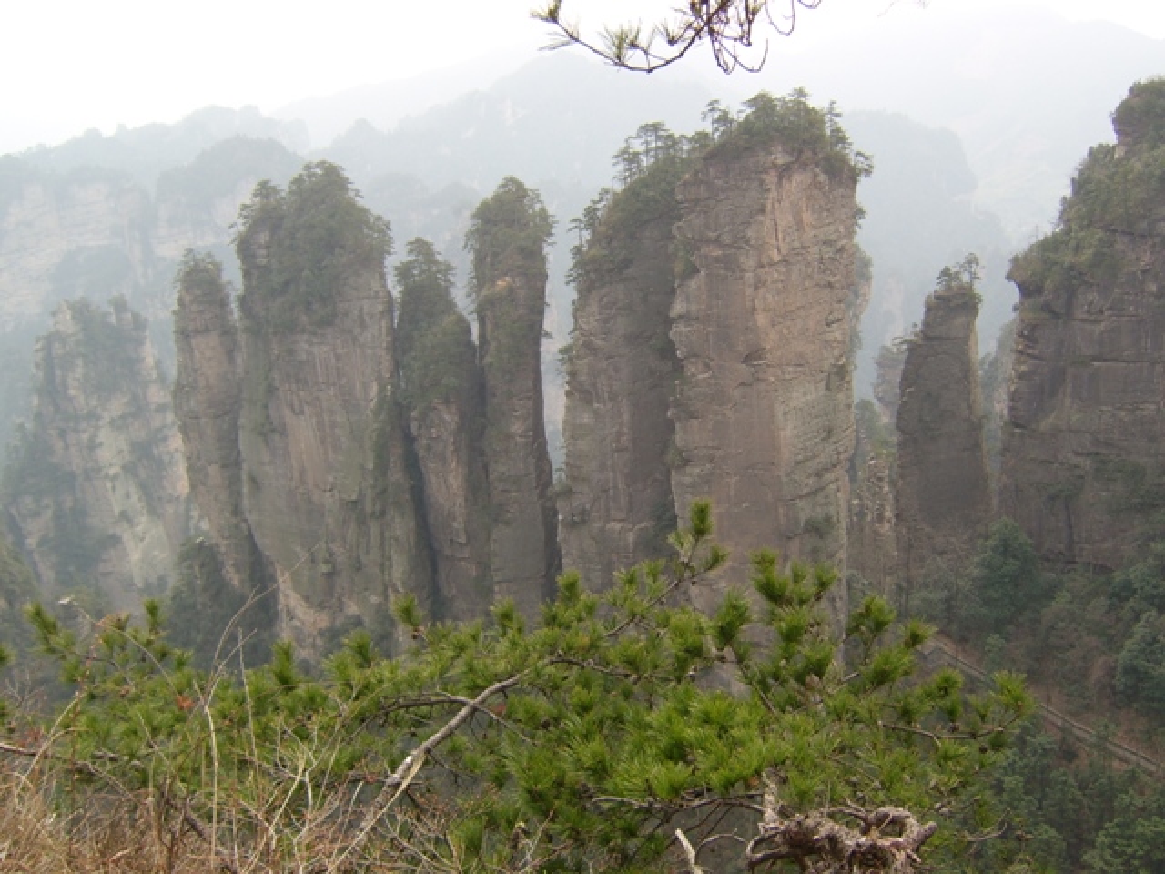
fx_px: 1043
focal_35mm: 31
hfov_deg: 58.4
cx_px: 582
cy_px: 437
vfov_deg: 45.4
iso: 50
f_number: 4
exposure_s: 1/162
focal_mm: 8.13
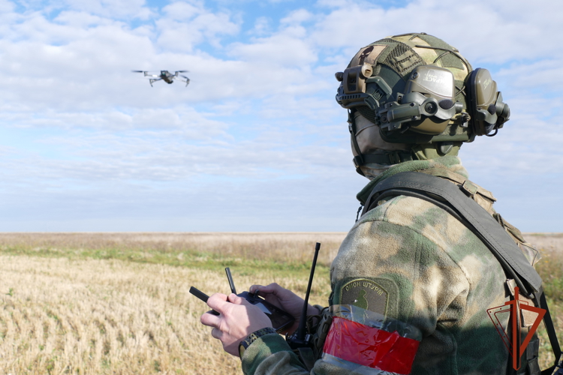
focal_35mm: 33
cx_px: 282
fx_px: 516
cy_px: 188
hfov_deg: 57.2
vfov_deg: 40.0
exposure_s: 1/2000
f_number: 3.2
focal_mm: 12.12
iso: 125
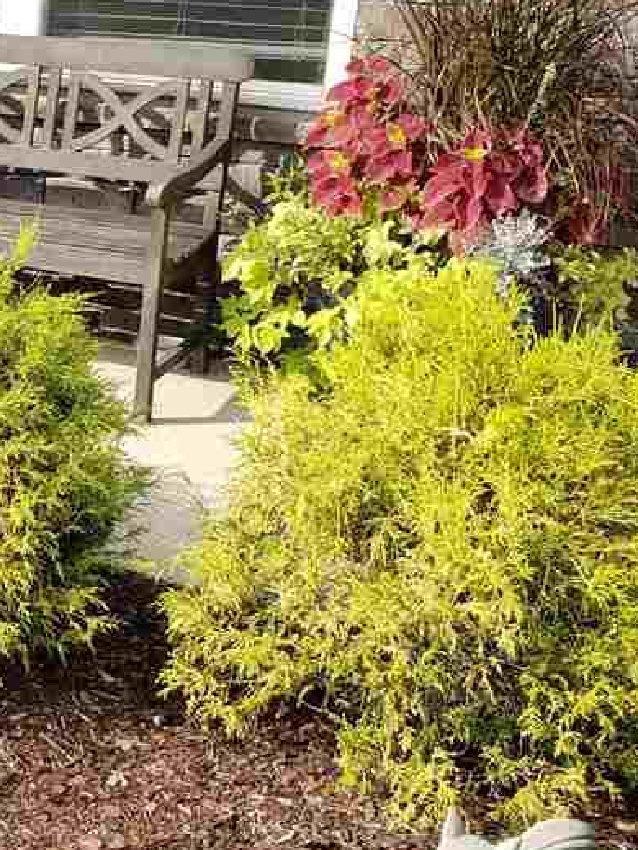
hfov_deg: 20.1
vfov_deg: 30.1
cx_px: -294
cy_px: 298
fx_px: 1573
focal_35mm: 64
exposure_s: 1/525
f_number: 2.4
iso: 50
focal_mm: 4.3
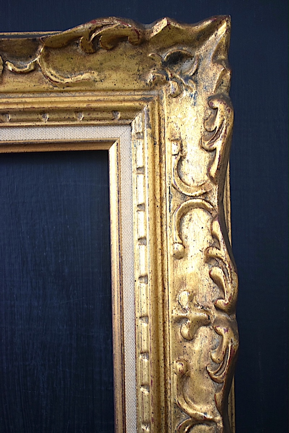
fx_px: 542
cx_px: 144
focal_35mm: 45
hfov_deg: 29.9
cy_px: 216
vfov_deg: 43.6
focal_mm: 30
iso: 1400
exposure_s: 1/60
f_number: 4.2
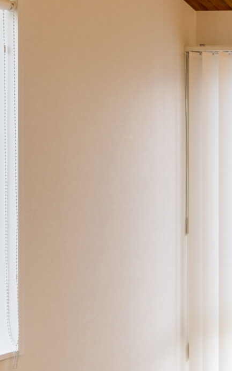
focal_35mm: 53
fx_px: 536
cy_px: 205
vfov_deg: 38.1
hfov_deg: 14.4
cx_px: 577
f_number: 9
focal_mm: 14
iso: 100
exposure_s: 1/40
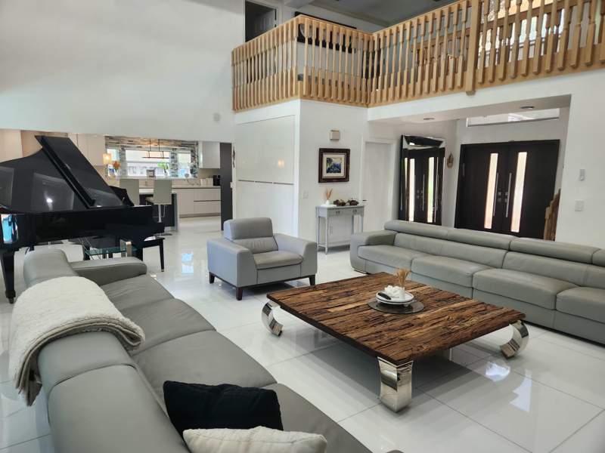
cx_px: 302
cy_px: 226
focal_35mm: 23
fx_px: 402
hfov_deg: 73.9
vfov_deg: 58.9
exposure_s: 1/120
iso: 100
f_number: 1.8
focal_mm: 5.4
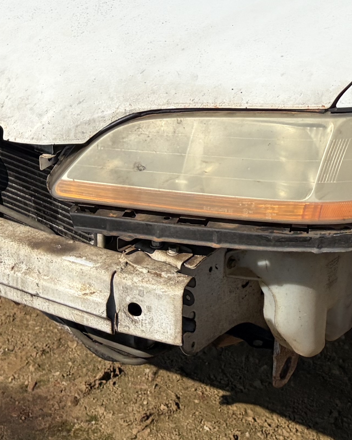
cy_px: -30
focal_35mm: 90
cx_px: 274
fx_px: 1172
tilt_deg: -11.4
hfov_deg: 17.0
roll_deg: -2.1
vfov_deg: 20.4
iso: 50
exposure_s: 1/8850
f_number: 1.6
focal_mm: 5.96
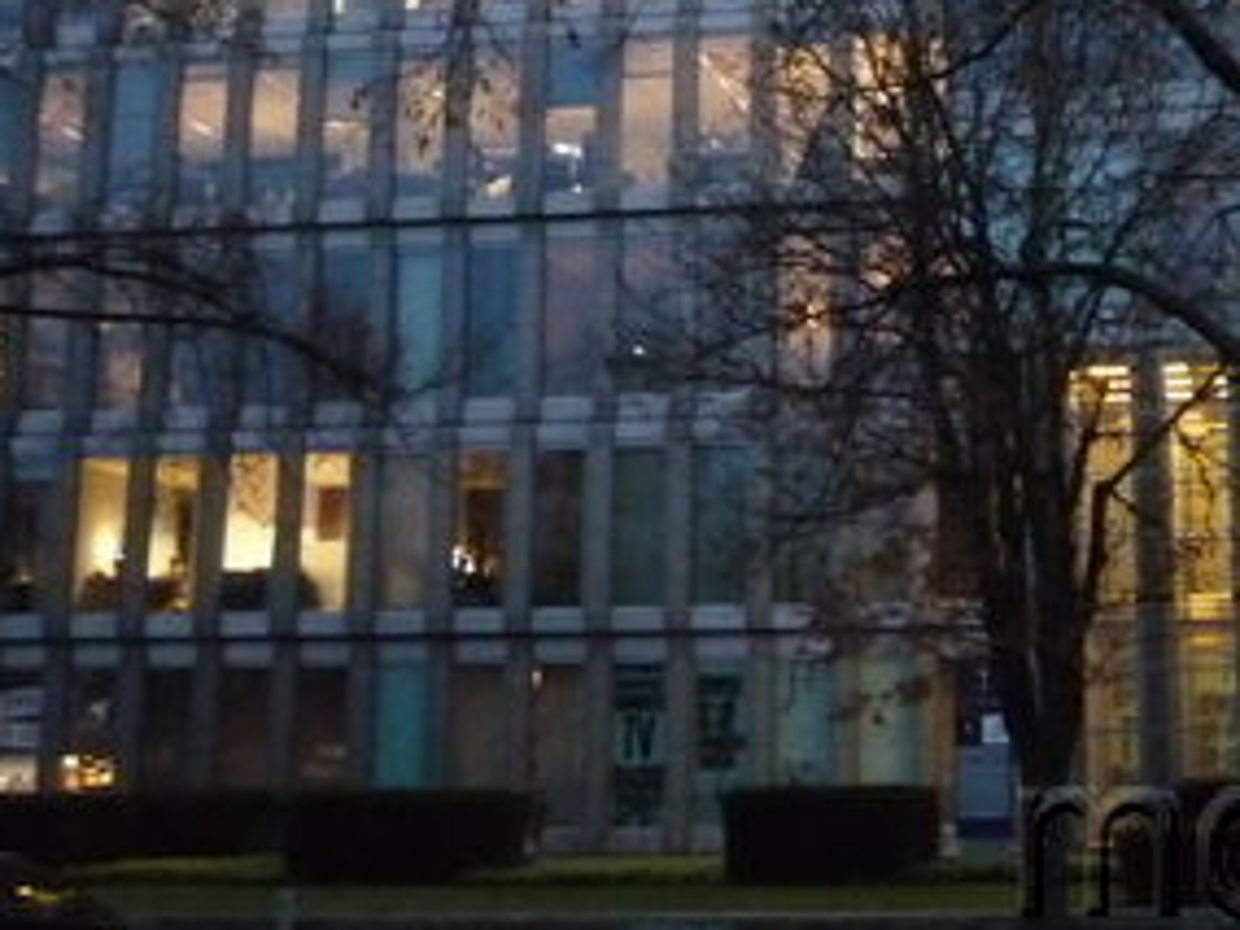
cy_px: 9
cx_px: 965
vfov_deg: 19.9
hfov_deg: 26.6
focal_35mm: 72
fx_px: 2579
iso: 800
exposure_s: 1/15
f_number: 3.3
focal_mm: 5.2
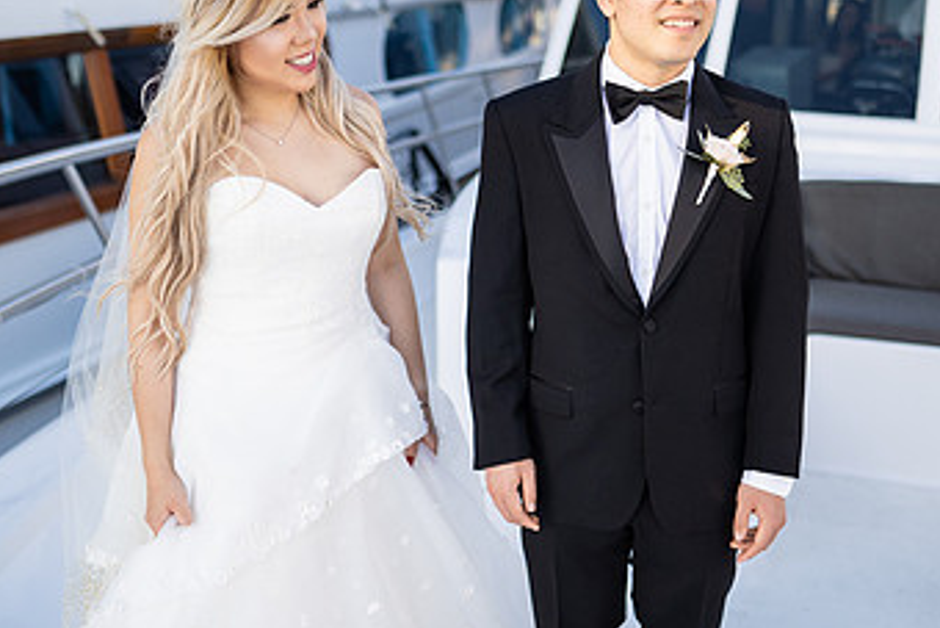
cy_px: 261
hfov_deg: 47.4
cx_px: 440
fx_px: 1071
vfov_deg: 32.6
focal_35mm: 41
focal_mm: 24
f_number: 1.4
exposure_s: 1/4000
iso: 160
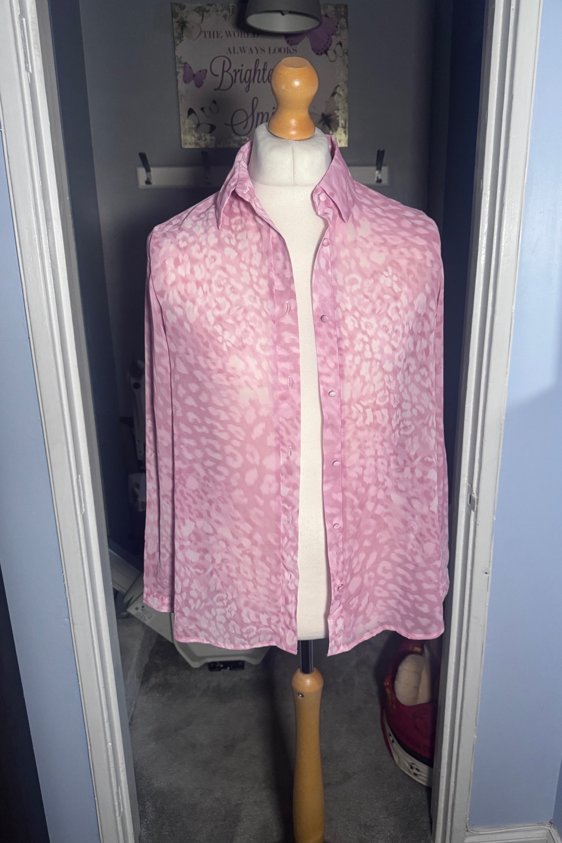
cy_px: 422
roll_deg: +1.0
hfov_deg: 51.2
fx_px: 585
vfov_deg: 71.5
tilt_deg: -16.2
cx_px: 311
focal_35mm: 25
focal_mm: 6.76
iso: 400
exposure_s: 1/60
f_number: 1.78
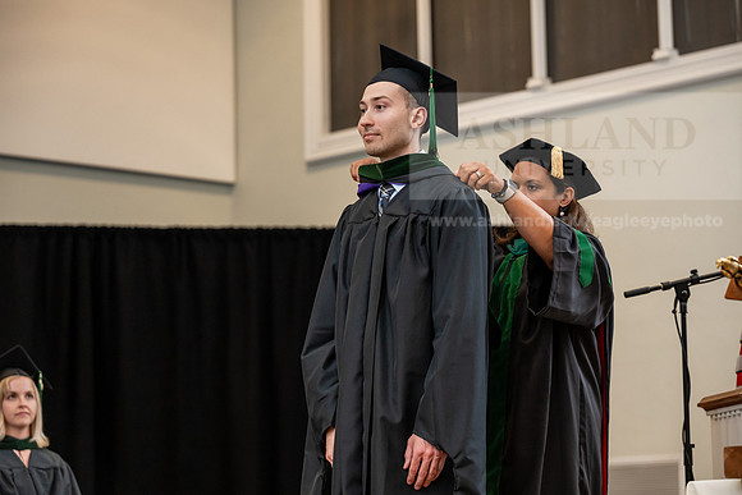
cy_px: 248
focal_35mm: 98
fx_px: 2020
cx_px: 371
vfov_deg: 14.0
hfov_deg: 20.8
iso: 1600
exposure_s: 1/200
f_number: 3.5
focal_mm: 98
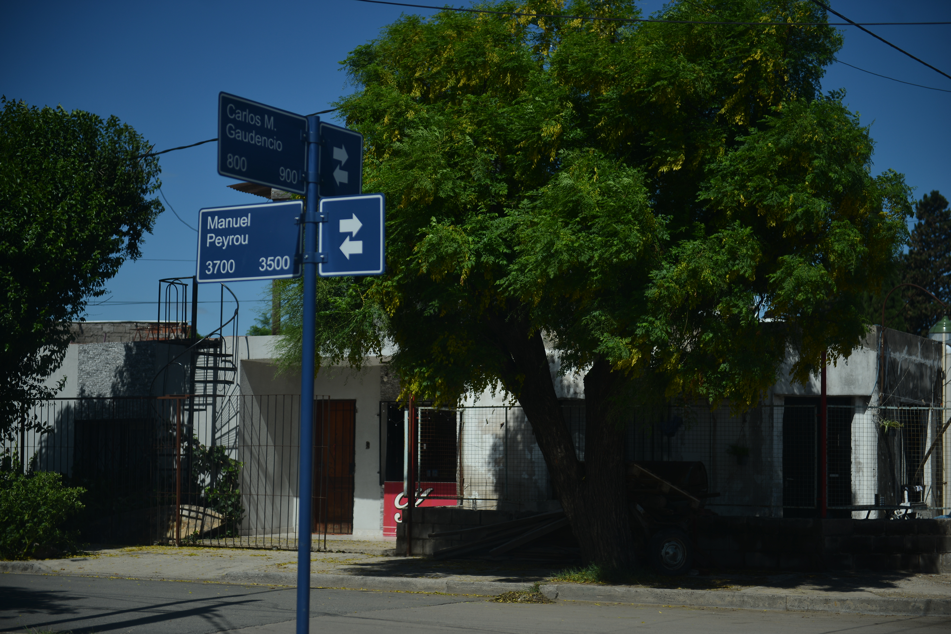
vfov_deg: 19.5
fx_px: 1849
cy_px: 317
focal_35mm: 70
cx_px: 476
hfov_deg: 28.8
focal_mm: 70
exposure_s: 1/4000
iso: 100
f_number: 2.8
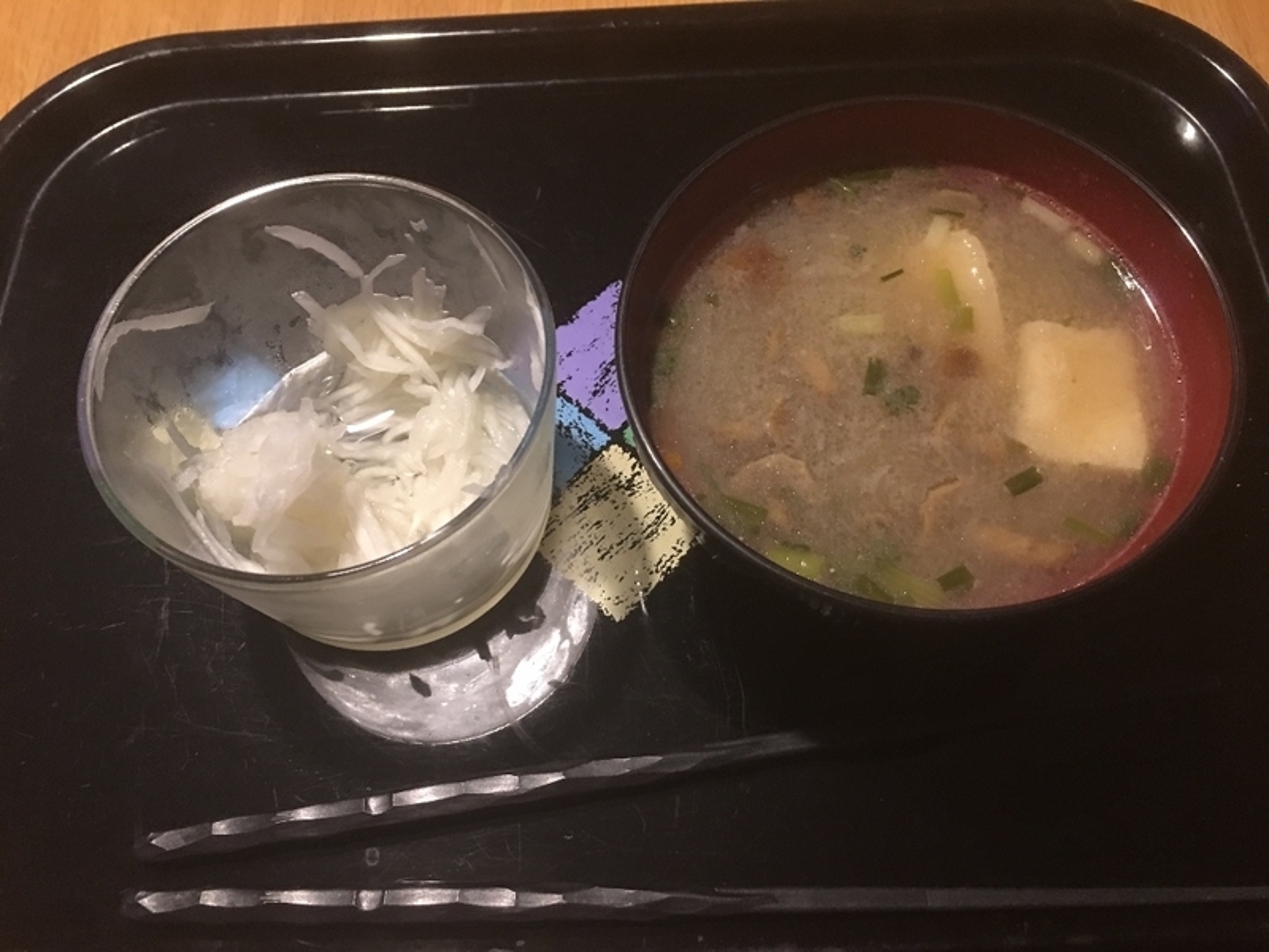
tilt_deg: -64.5
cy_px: 476
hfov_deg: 61.7
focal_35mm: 29
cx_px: 634
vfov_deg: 48.2
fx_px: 1063
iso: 50
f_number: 2.2
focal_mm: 4.15
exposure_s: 1/4
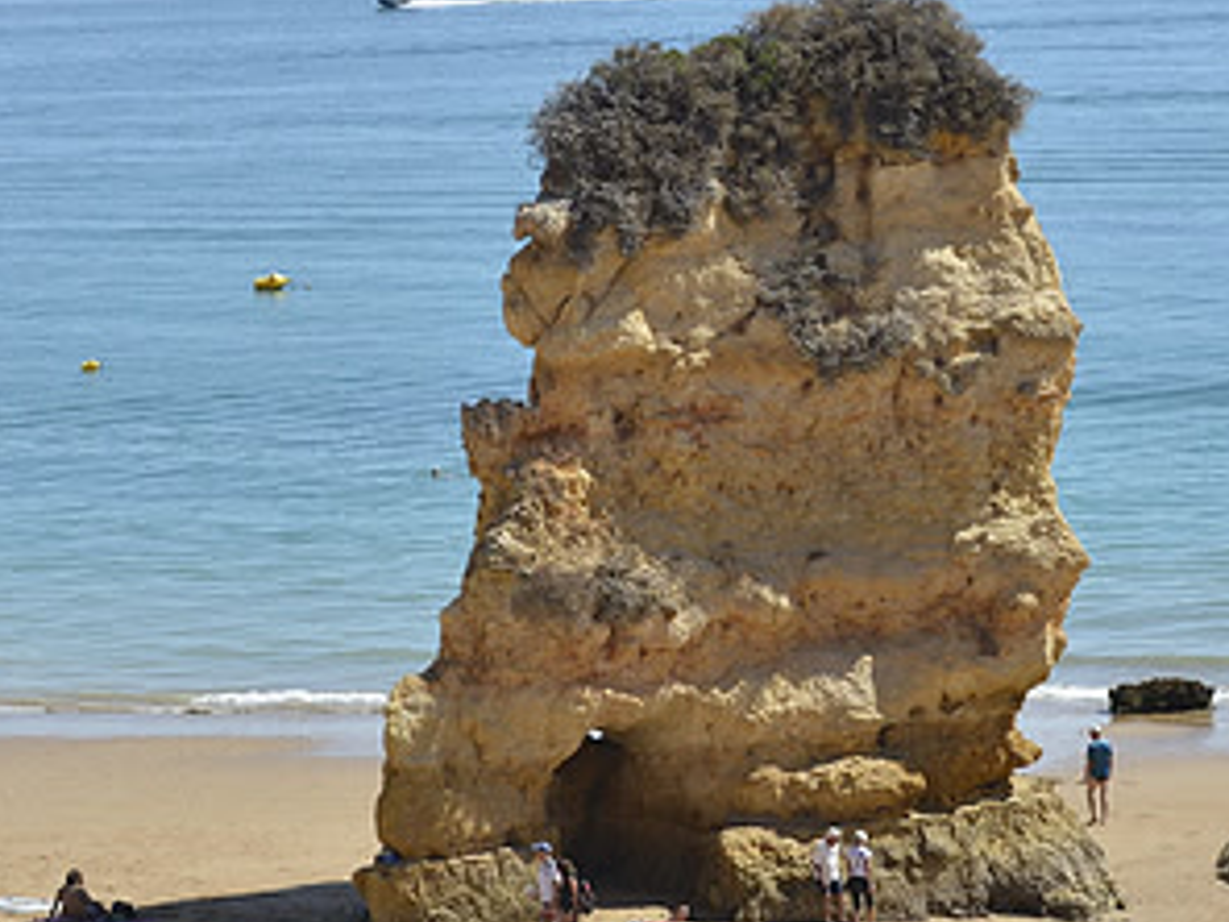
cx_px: 884
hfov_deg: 12.2
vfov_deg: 9.2
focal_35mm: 162
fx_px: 5752
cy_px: 361
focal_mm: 86
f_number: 9
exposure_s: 1/320
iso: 200
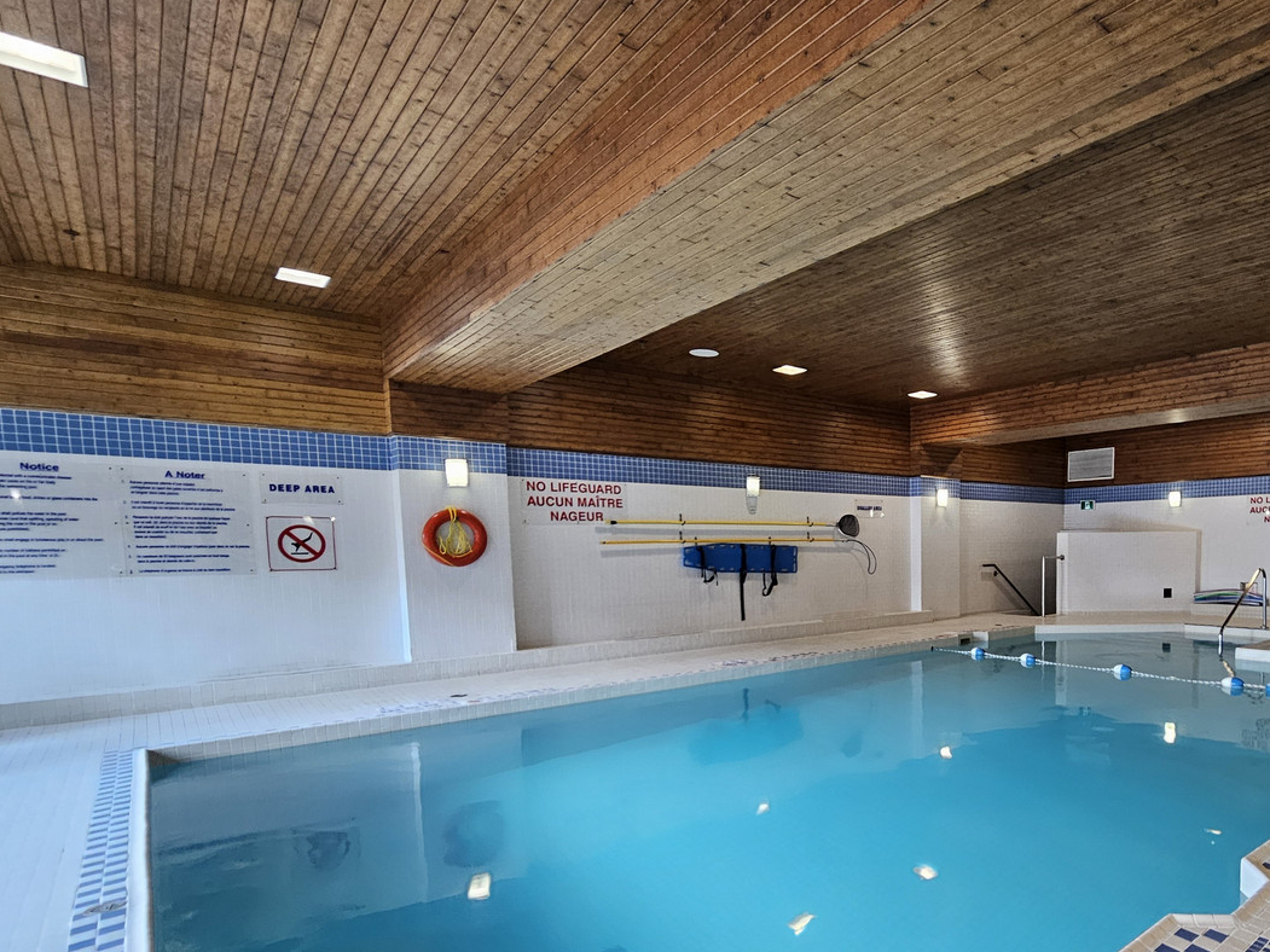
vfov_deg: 67.1
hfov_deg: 79.6
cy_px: 623
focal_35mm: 19
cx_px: 917
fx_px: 697
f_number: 2.2
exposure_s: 1/60
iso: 250
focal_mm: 2.2
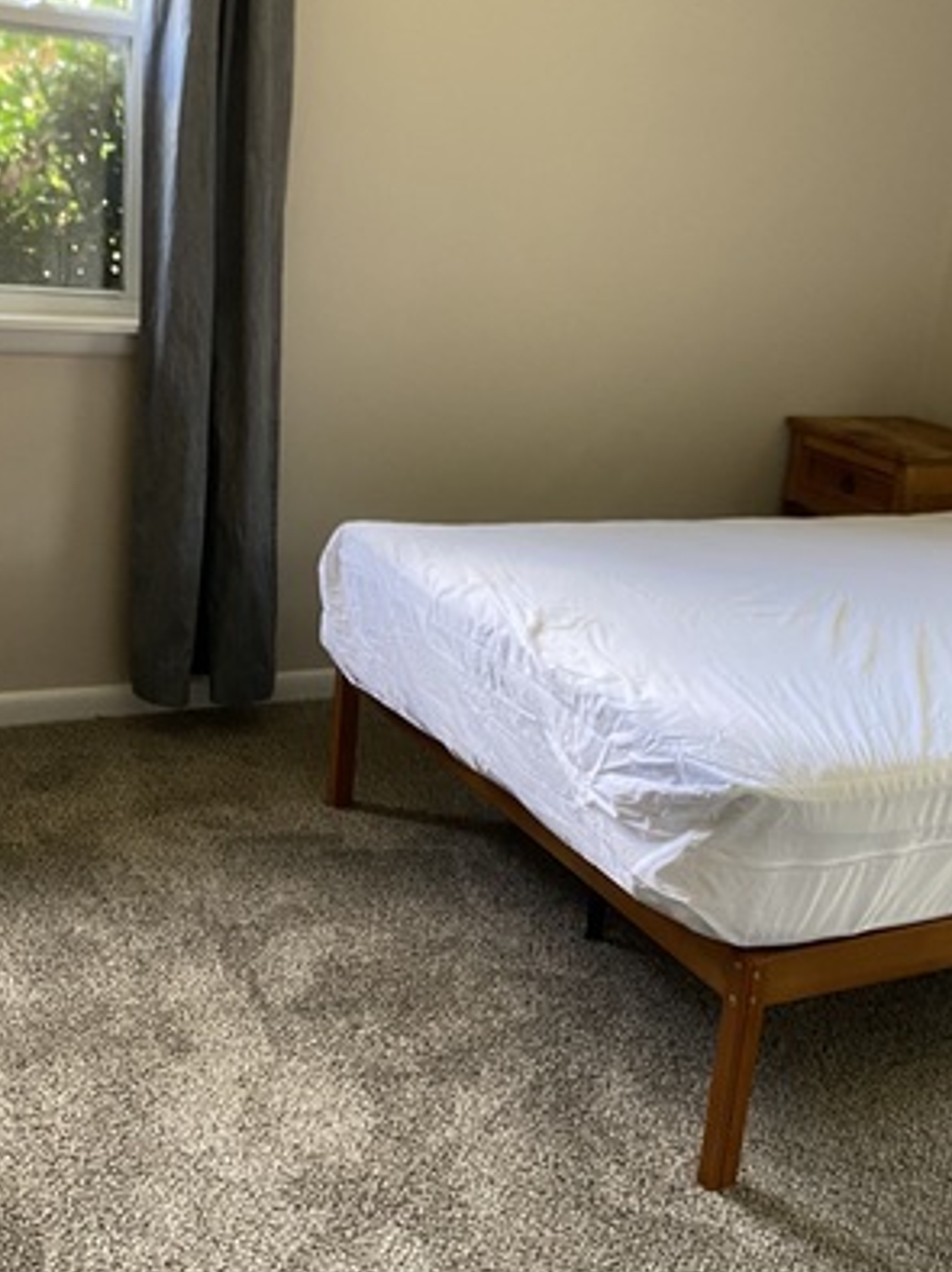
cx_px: 526
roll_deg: -6.2
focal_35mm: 44
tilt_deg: -16.1
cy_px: 667
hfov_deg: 32.8
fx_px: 1615
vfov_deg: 43.0
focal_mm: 4.25
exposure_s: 1/60
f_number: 1.8
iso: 250
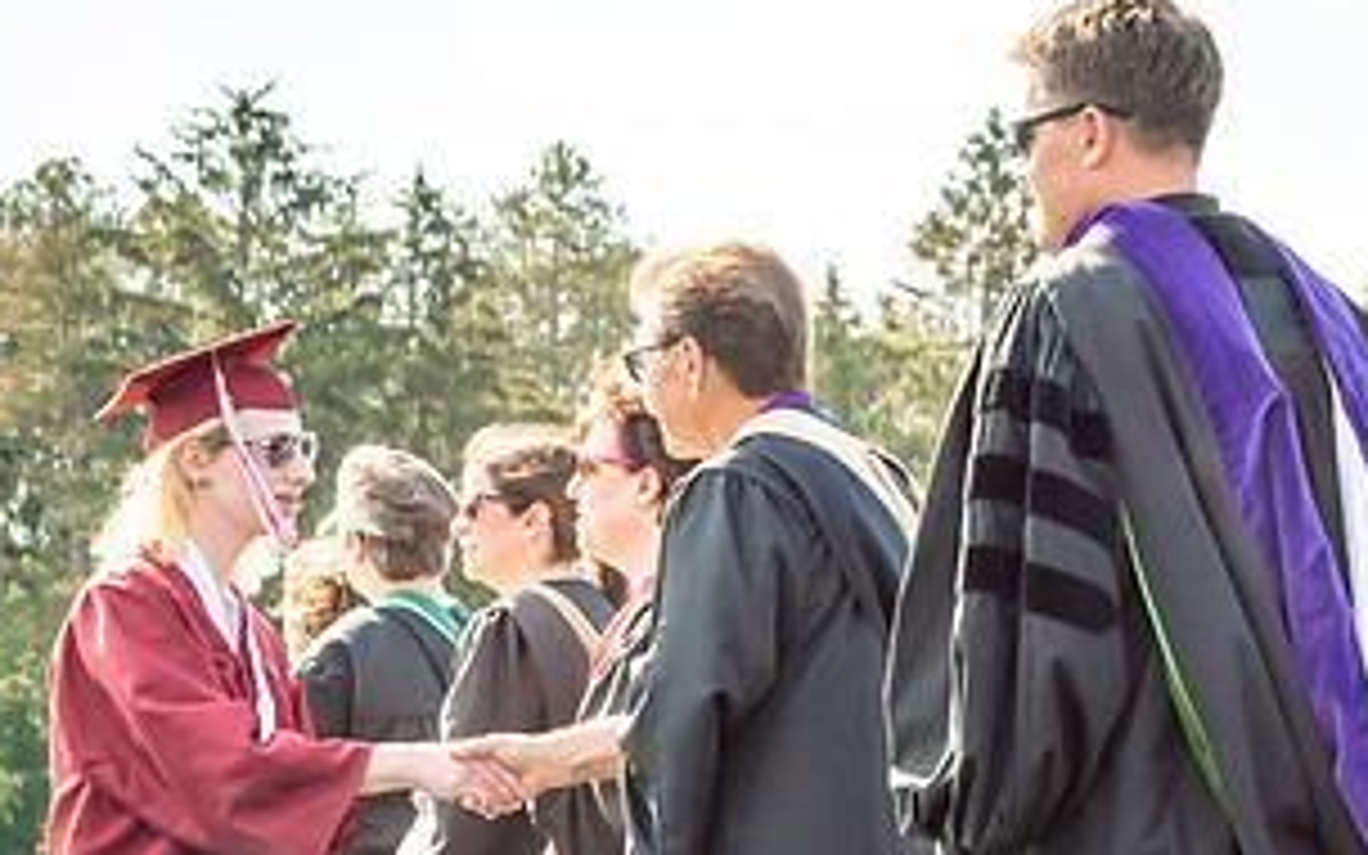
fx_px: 4064
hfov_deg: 19.1
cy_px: 972
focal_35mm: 109
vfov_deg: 11.8
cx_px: 781
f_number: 7.1
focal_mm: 32
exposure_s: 1/500
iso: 200
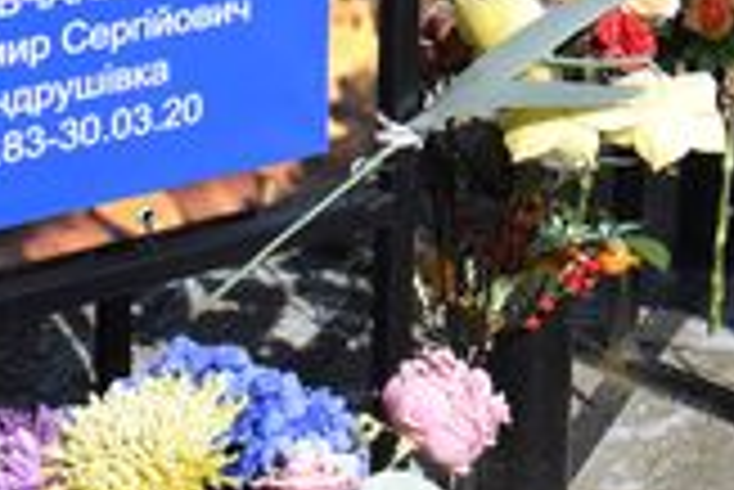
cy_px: -196
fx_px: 2530
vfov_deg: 10.8
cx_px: 1135
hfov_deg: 15.2
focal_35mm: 124
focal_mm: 18
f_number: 9
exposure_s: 1/320
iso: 200
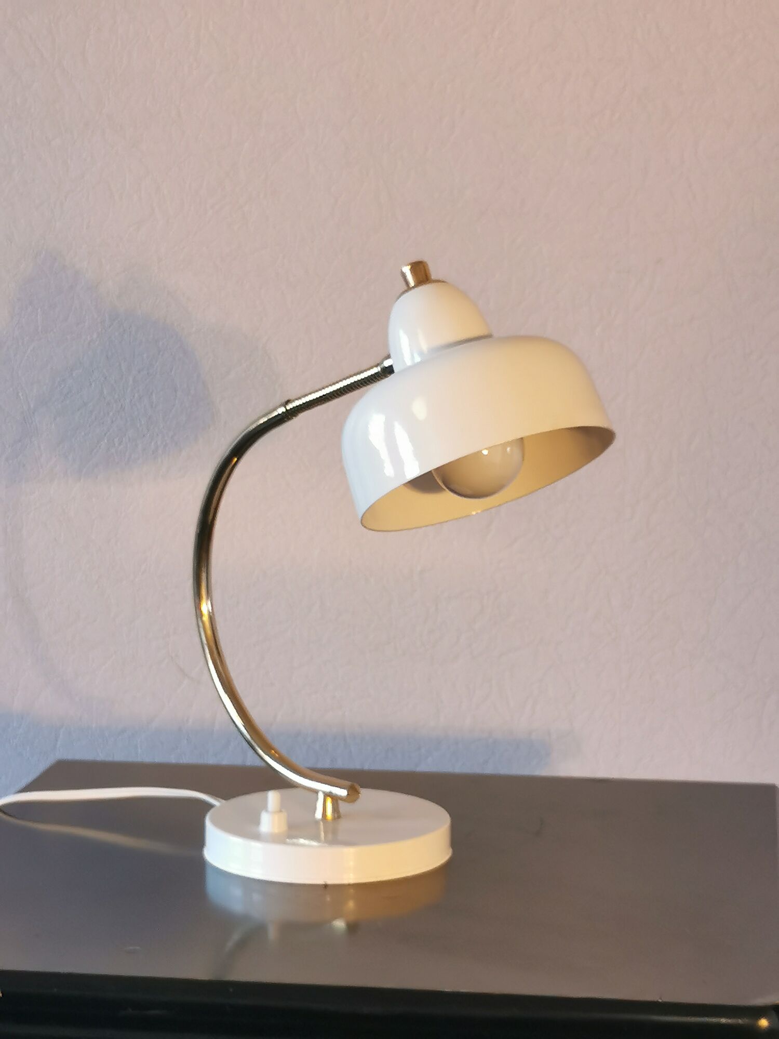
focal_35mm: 81
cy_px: 520
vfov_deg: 24.1
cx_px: 390
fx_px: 2430
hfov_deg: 18.2
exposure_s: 1/100
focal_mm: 5.58
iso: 160
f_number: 1.8
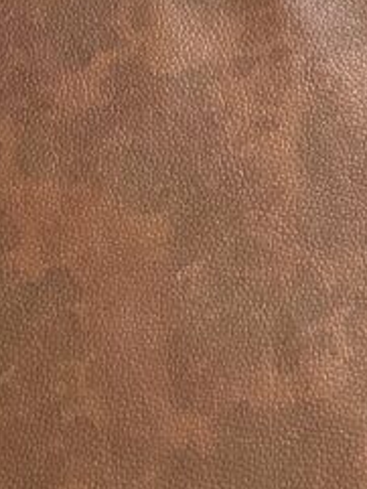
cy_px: 8
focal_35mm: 102
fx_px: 1441
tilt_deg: -70.8
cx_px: 511
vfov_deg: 18.8
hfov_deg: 13.8
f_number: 1.78
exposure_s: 1/60
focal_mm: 6.86
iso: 1000
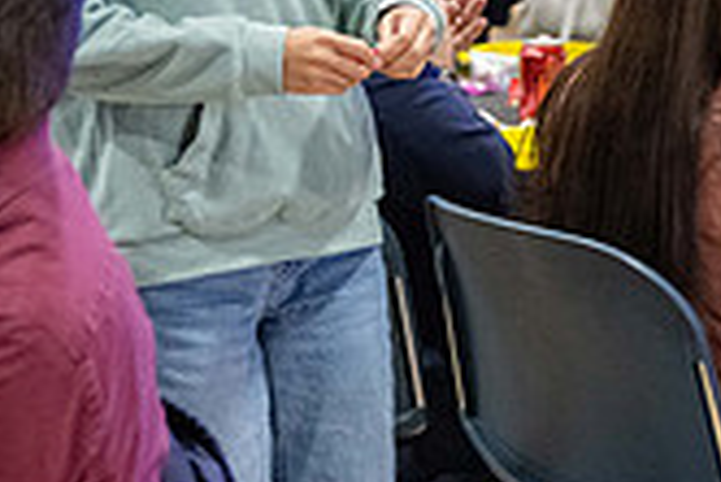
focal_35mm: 192
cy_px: -80
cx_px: 248
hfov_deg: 10.7
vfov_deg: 7.1
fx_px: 3849
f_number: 2.8
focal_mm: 55
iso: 5000
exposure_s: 1/250
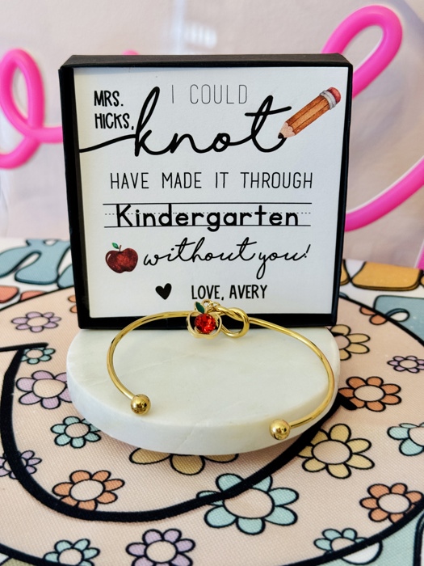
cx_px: 212
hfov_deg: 30.3
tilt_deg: -22.0
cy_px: 283
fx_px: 784
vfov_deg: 39.7
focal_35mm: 48
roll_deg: +0.2
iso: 64
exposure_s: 1/60
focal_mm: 6.76
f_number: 1.78
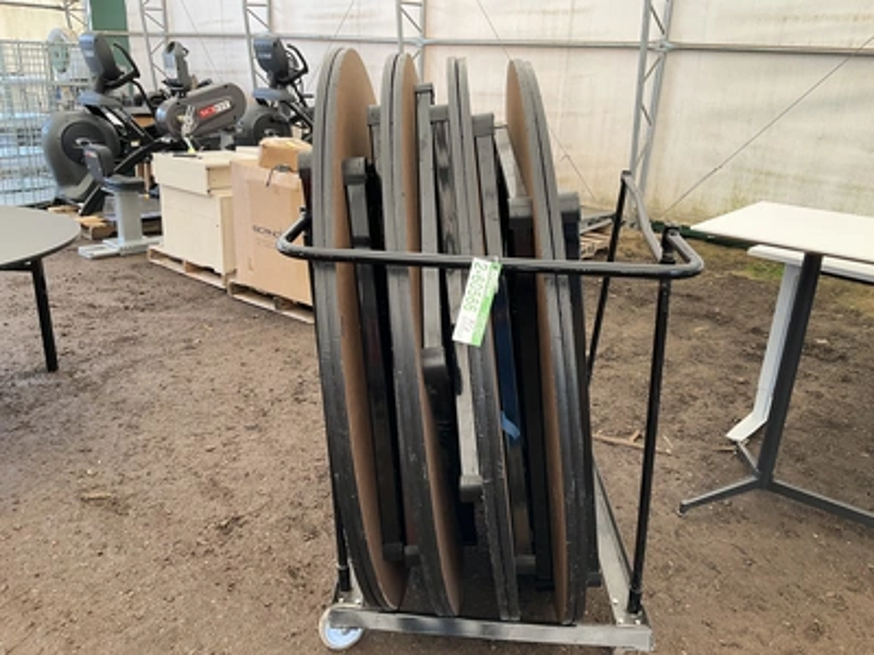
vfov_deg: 48.2
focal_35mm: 29
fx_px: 732
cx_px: 437
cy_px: 328
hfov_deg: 61.7
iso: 32
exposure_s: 1/122
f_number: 1.8
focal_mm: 3
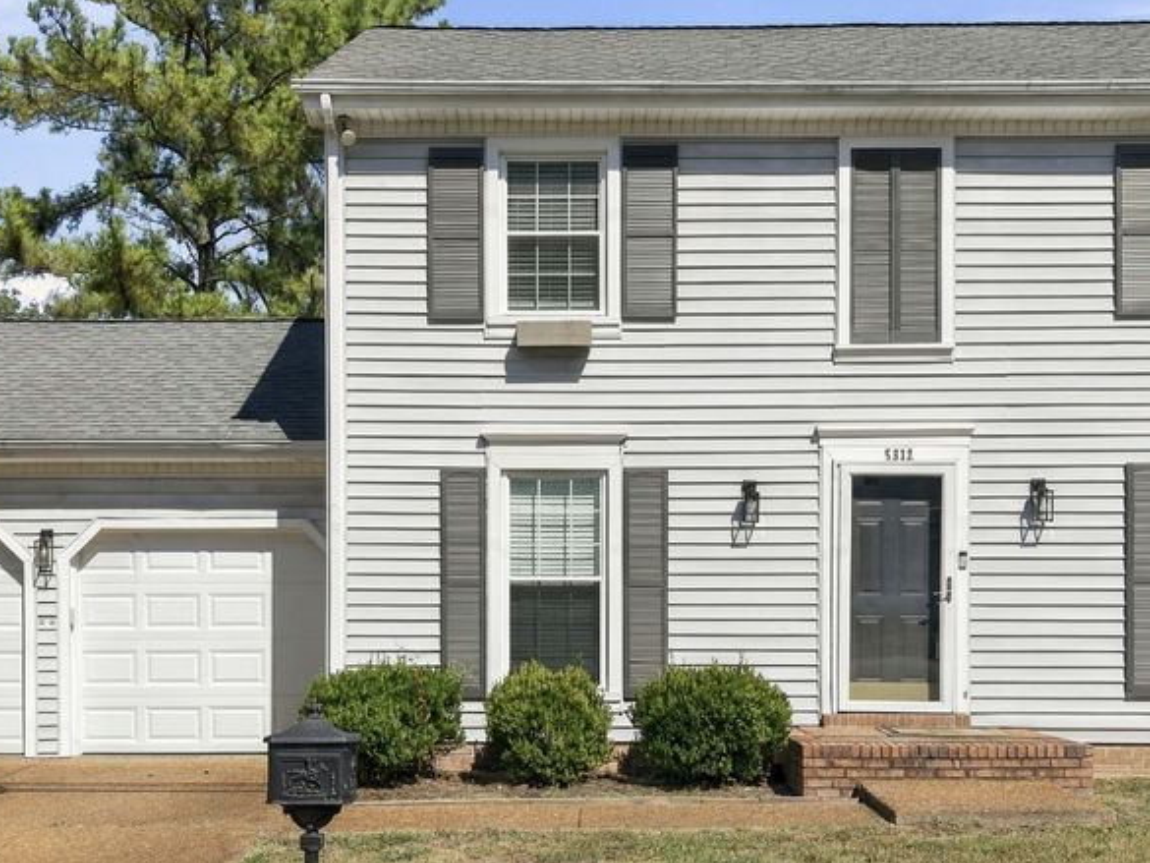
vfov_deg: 34.0
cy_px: 596
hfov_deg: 44.7
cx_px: 633
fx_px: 1396
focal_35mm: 42
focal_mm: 8.7
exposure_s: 1/125
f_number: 1.8
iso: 110
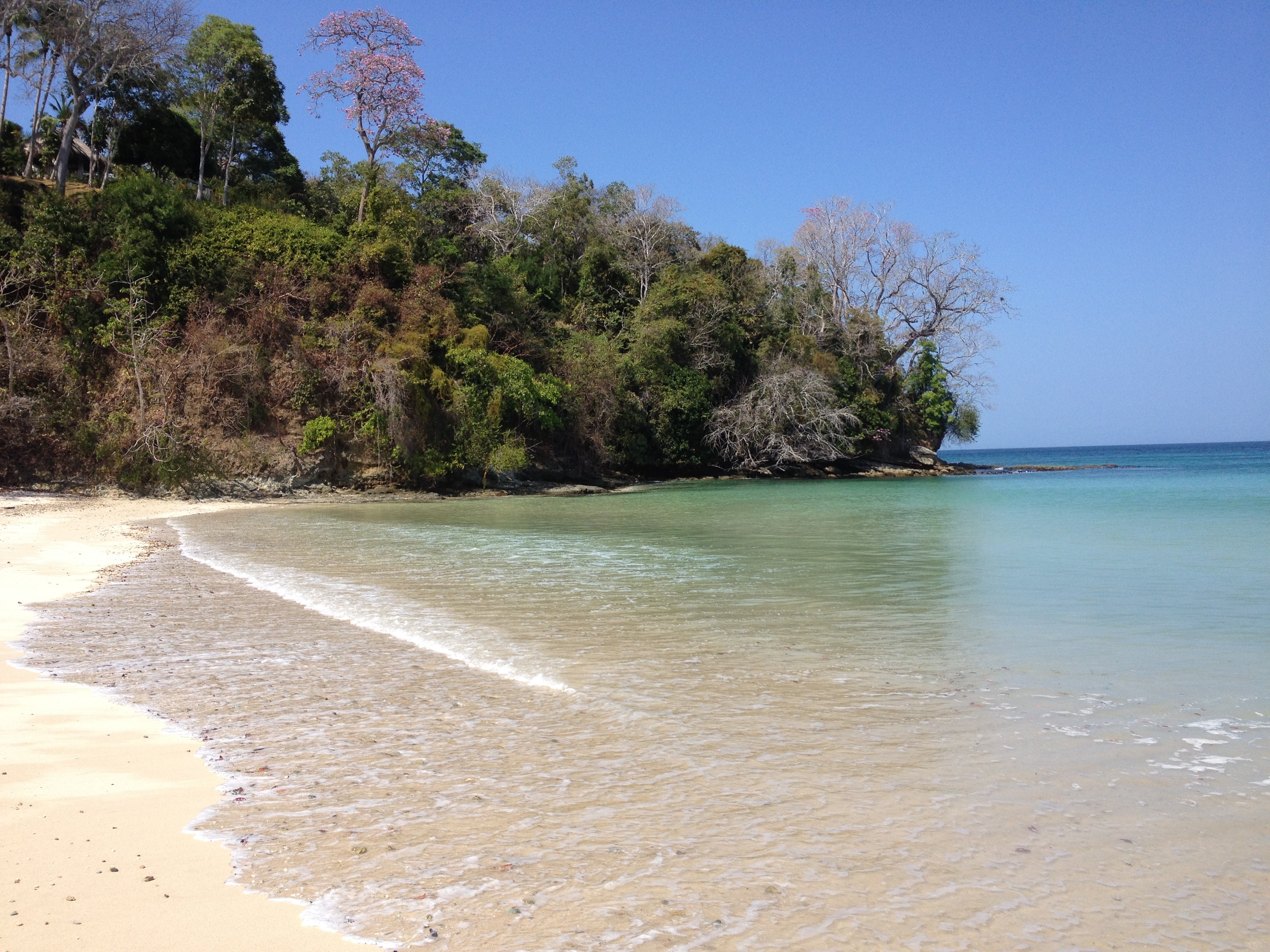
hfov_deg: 52.6
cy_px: 476
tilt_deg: -2.7
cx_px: 635
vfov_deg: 40.7
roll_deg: +2.0
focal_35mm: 35
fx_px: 1284
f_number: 2.4
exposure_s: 1/1972
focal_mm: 4.28
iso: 50
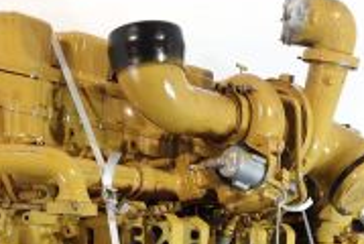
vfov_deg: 16.1
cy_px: 329
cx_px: 153
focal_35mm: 80
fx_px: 810
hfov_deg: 25.3
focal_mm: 6.4
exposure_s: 1/50
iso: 64
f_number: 1.8
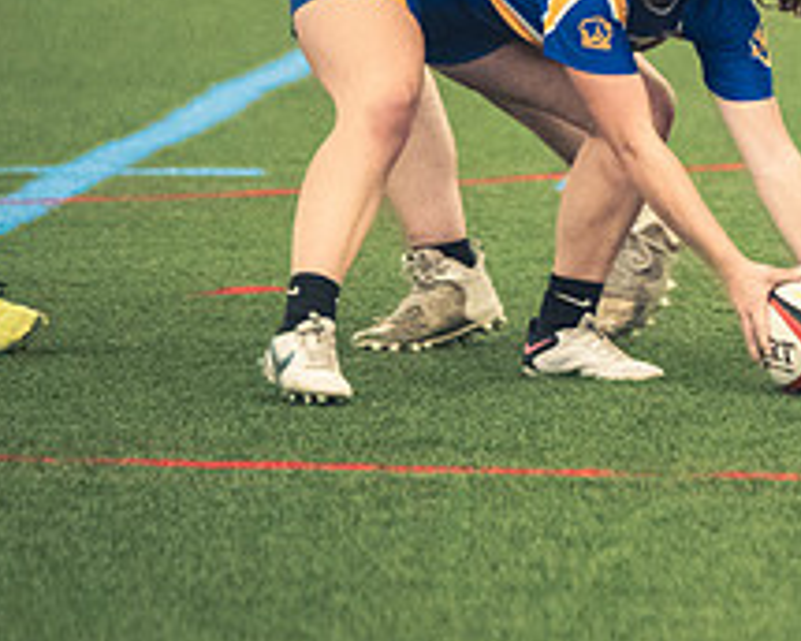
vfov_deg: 2.0
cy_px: 112
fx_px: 17993
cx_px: 1058
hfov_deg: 2.5
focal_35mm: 759
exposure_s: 1/500
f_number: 2.8
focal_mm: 200
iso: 12800
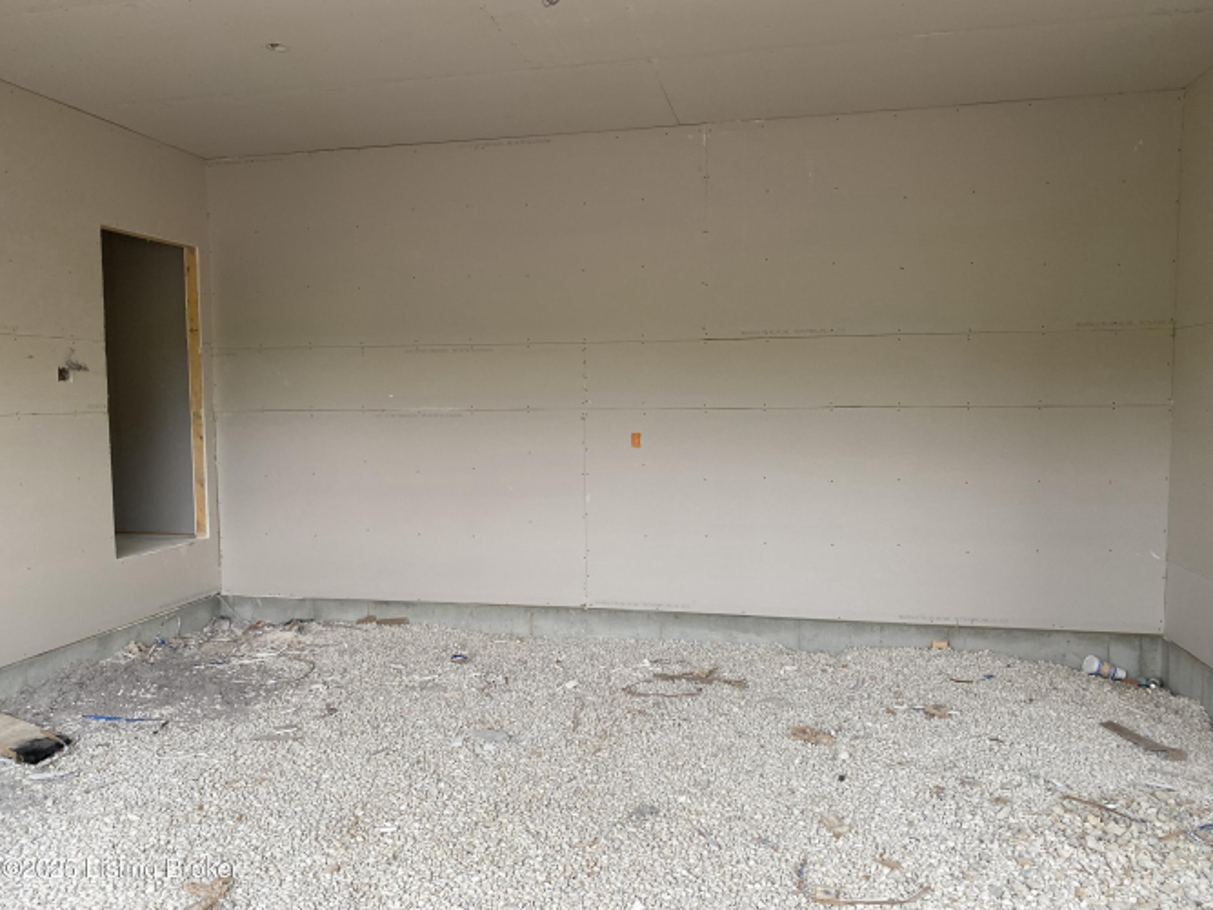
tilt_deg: -7.3
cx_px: 606
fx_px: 911
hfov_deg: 67.3
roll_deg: +1.0
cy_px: 455
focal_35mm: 26
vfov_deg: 53.0
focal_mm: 4.25
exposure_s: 1/121
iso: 50
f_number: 1.8
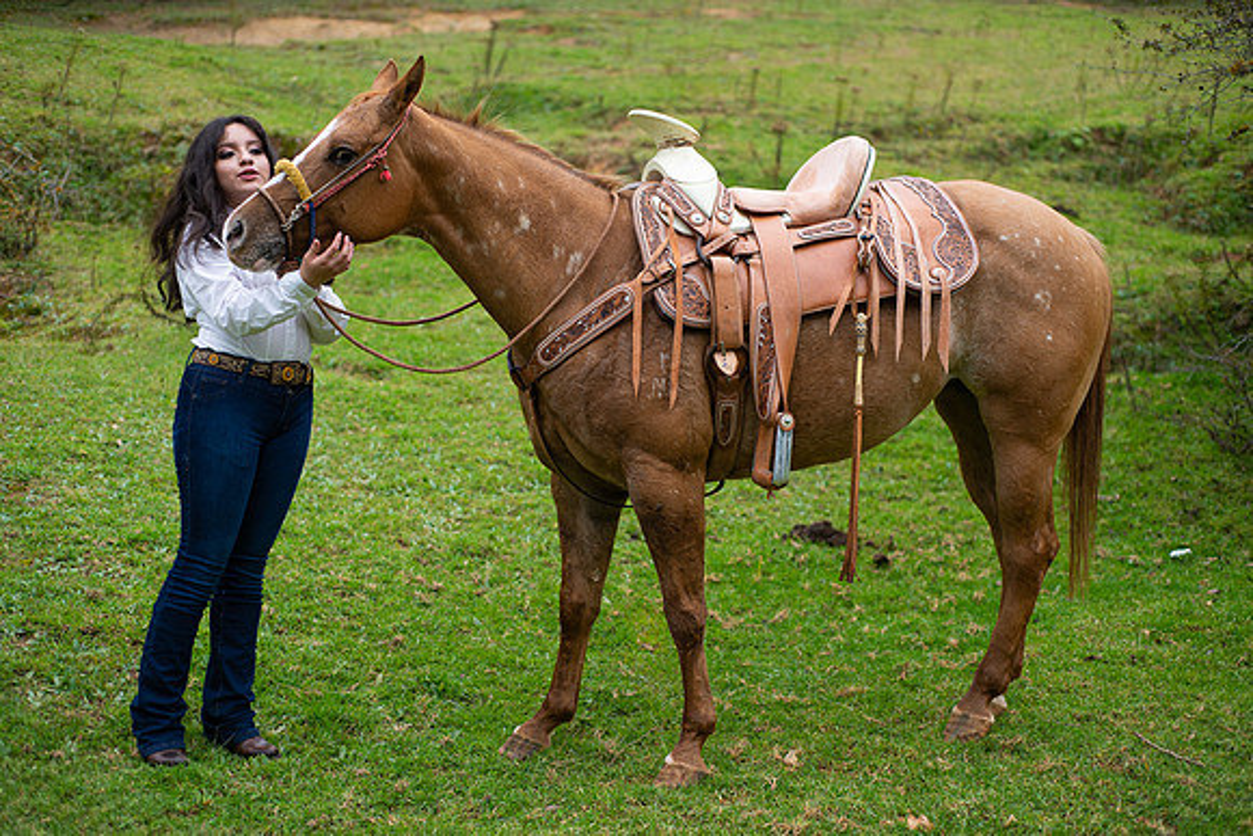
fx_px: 1741
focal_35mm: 50
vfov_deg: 27.0
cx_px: 626
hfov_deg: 39.6
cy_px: 418
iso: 400
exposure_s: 1/1250
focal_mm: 50
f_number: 2.8
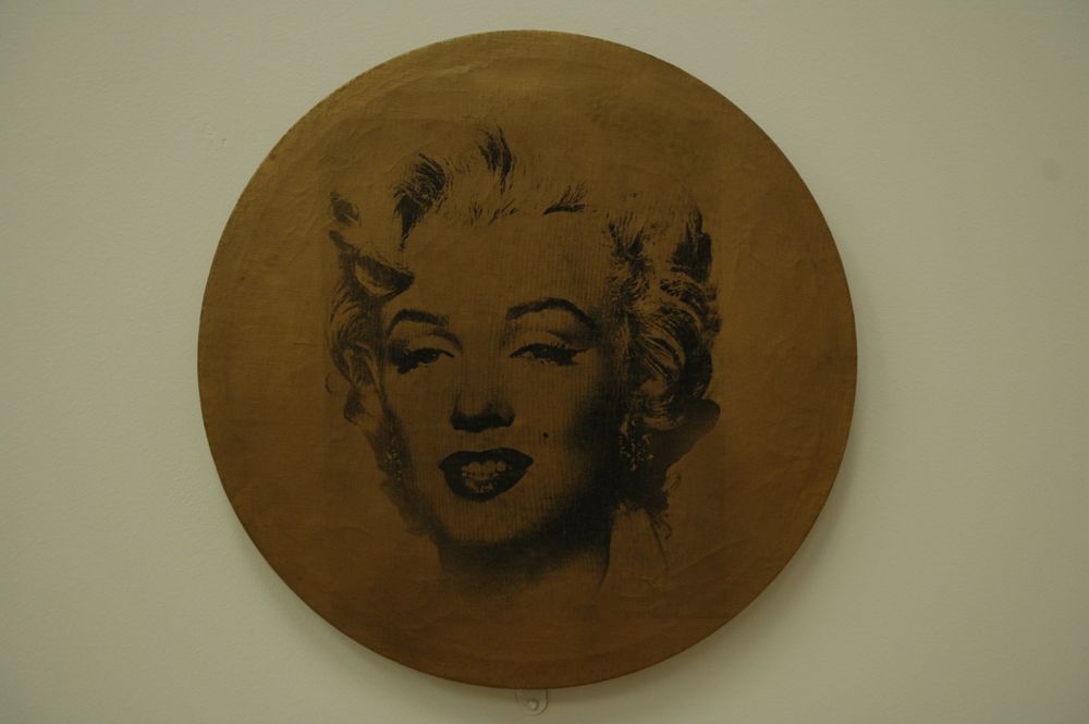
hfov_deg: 51.3
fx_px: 1133
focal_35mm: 38
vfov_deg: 35.4
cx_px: 544
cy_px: 362
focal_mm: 25
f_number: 3.8
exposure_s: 1/30
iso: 400
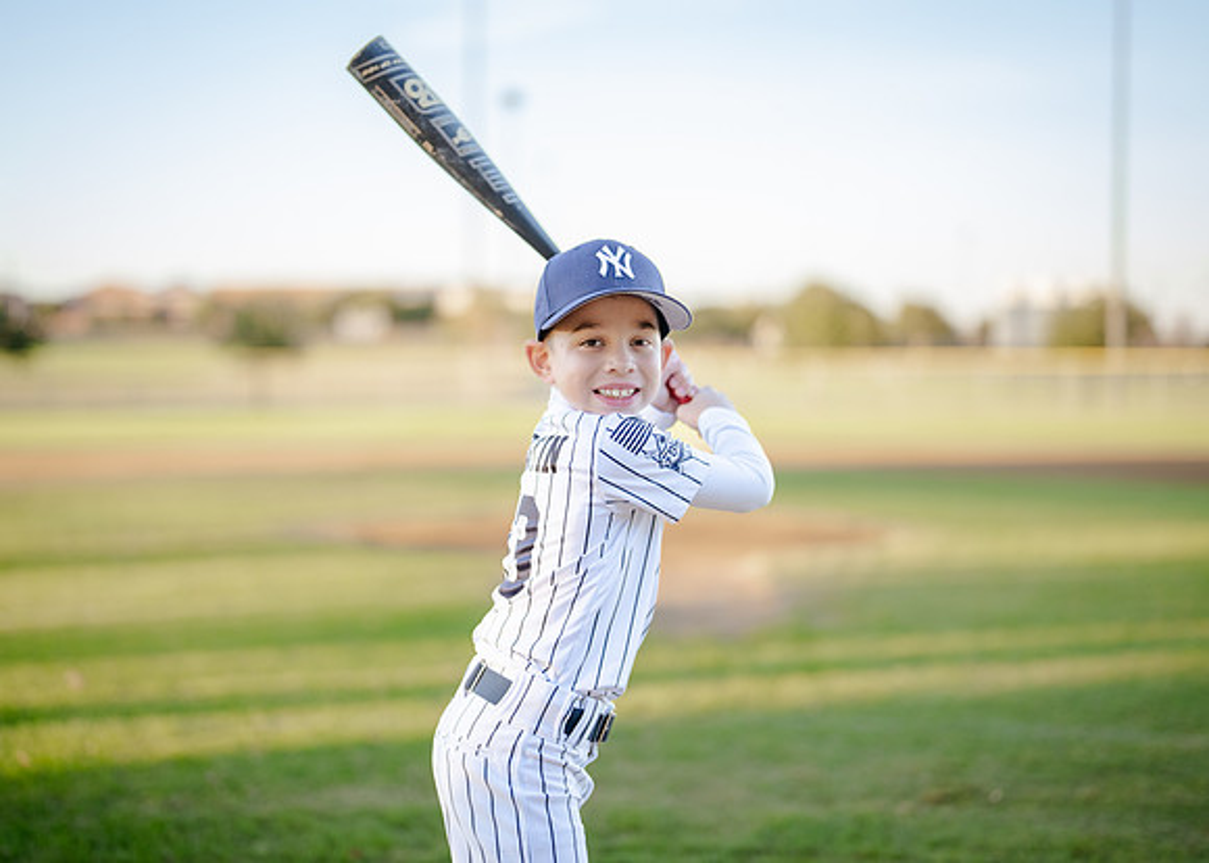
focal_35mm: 56
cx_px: 574
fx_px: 1921
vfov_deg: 25.3
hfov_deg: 34.9
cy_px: 432
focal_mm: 50
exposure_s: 1/1600
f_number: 1.2
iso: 250
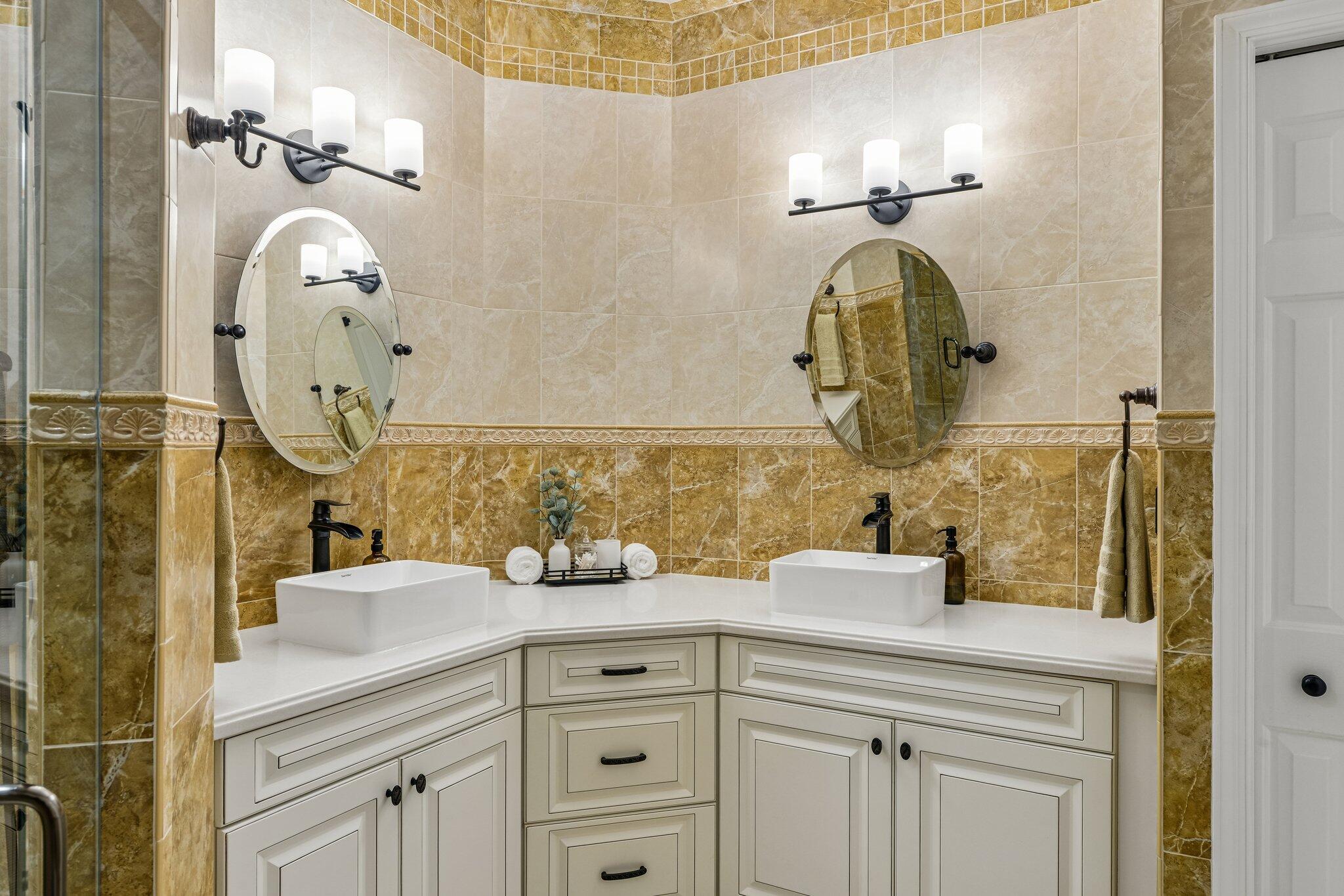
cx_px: 672
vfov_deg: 55.1
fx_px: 859
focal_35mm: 23
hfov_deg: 76.1
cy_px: 448
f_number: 9
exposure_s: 1/6
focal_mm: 23
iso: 200
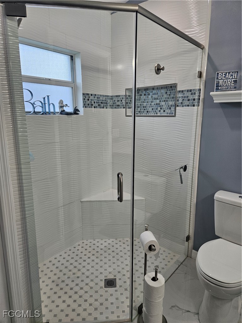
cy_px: 162
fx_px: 214
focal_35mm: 23
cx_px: 121
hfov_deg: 58.9
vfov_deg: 73.9
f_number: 1.8
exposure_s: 1/120
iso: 80
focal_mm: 5.4
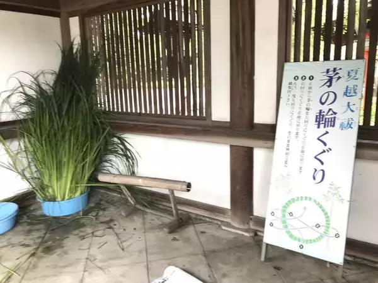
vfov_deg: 49.7
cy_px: 142
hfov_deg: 63.4
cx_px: 189
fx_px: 306
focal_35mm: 28
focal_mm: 3.99
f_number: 1.8
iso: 25
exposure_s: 1/30
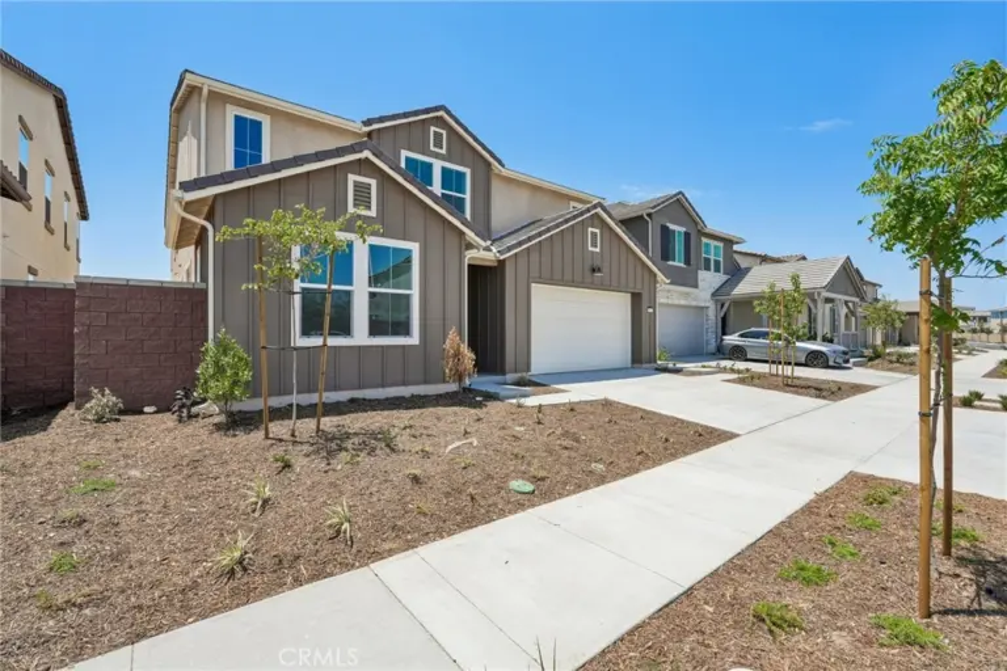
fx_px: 448
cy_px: 336
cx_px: 504
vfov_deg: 73.7
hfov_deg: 96.7
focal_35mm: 16
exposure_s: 1/250
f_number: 8
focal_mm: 16
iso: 100
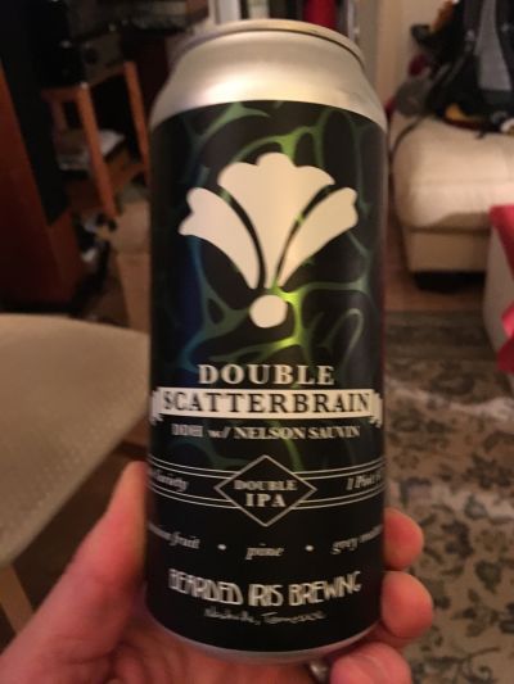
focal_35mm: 29
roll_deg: +4.4
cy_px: 342
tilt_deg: -34.3
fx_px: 574
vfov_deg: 61.6
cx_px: 257
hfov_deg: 48.2
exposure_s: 1/17
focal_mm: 4.15
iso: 320
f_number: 2.2
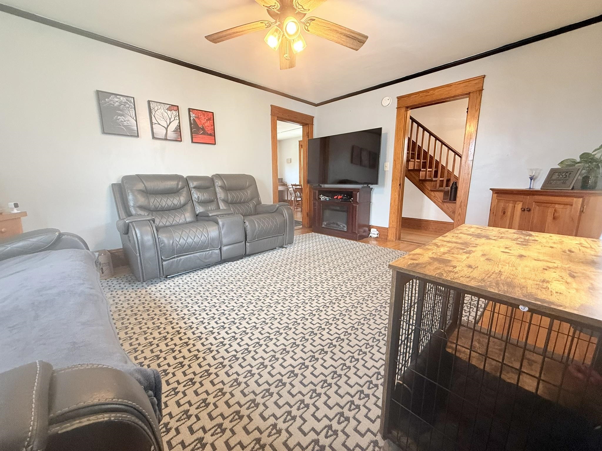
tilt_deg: -11.3
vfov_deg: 85.7
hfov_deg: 102.1
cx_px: 301
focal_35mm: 14
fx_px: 243
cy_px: 226
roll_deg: -0.3
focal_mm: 2.22
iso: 400
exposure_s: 1/60
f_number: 2.2
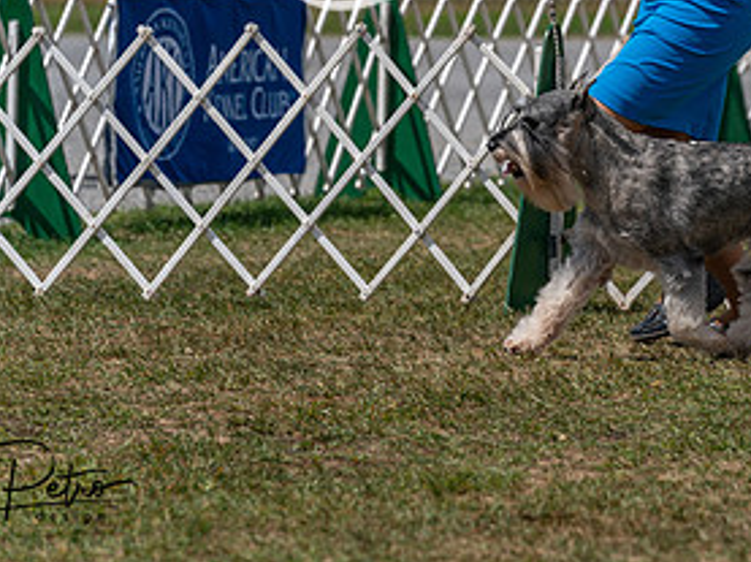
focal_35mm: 361
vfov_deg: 4.1
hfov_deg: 5.5
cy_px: 58
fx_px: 7822
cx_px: 667
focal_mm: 179
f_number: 5
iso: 125
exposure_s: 1/2000
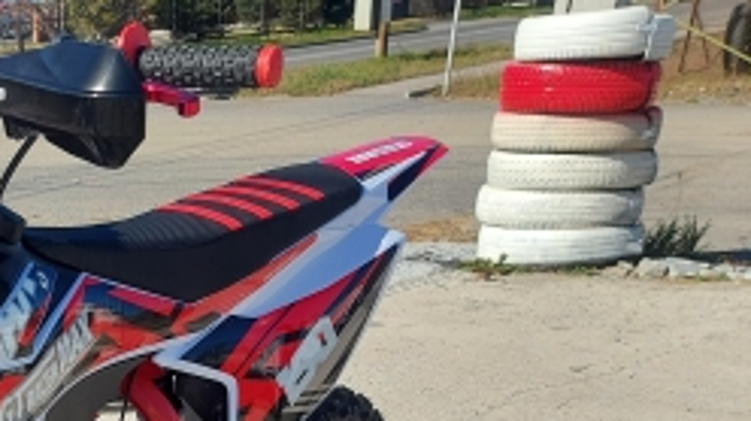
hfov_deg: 30.8
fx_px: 1214
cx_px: -67
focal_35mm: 61
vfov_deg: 18.5
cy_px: 524
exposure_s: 1/1658
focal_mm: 5.23
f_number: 1.8
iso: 40
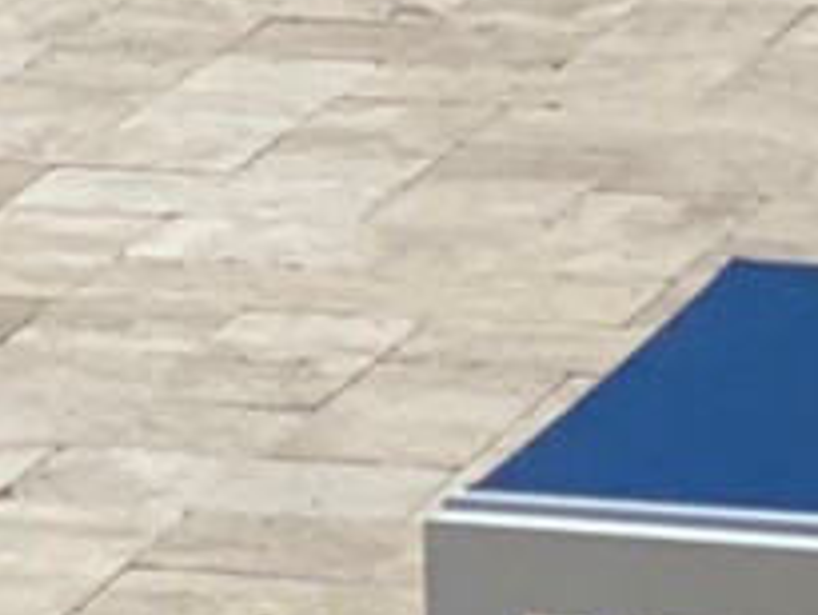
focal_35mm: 406
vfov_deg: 3.6
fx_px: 9600
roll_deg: +3.1
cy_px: -926
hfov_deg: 4.9
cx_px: -168
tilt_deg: -5.9
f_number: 2
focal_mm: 6
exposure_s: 1/3690
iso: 25
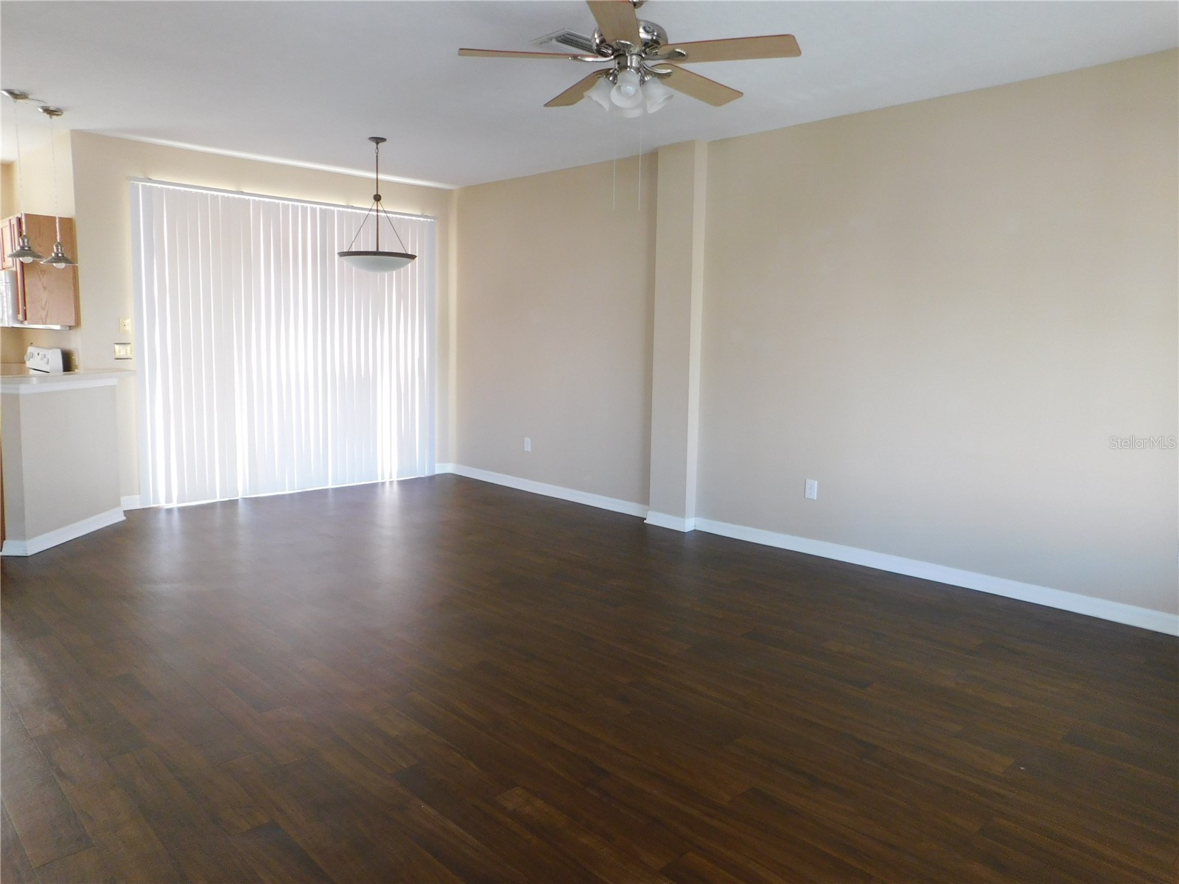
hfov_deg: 71.6
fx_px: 817
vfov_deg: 56.8
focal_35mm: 24
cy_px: 442
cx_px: 590
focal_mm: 4.1
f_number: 3
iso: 220
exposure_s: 1/30
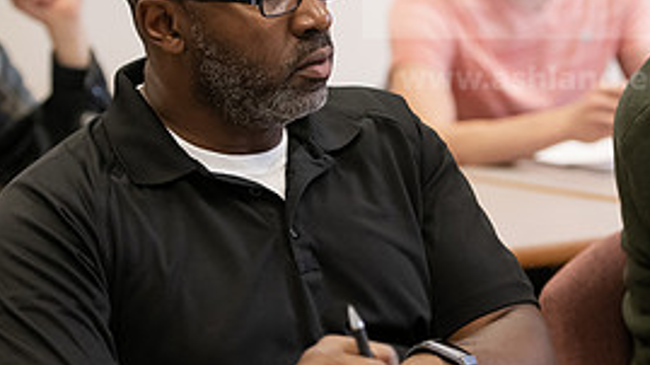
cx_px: 290
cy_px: 129
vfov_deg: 6.3
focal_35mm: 192
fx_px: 3308
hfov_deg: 11.2
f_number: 2.8
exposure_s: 1/200
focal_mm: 85
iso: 1600
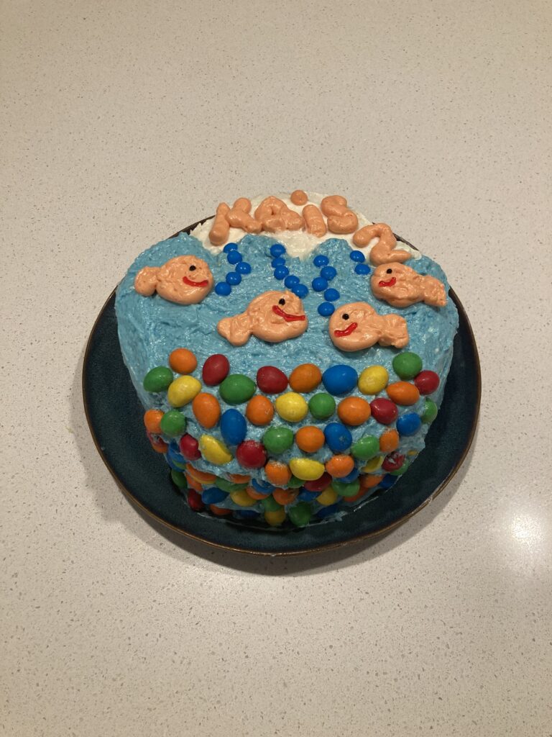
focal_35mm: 28
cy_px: 368
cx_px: 276
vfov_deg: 63.4
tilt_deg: -62.1
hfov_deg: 49.7
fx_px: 595
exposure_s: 1/60
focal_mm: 3.99
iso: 160
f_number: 1.8
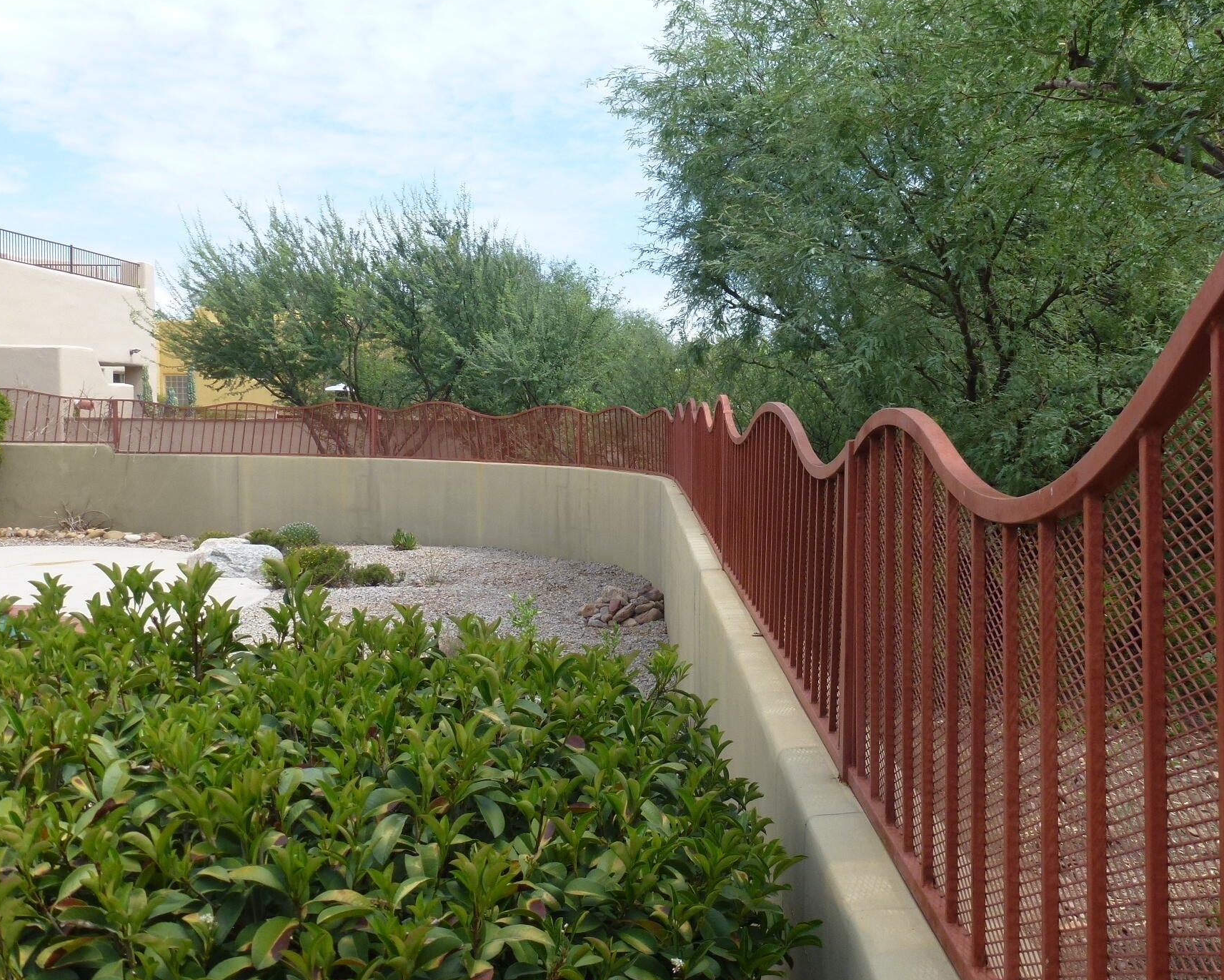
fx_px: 1268
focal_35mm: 35
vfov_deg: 42.2
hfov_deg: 51.3
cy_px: 504
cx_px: 716
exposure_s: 1/640
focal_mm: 5.4
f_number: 3.5
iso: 100
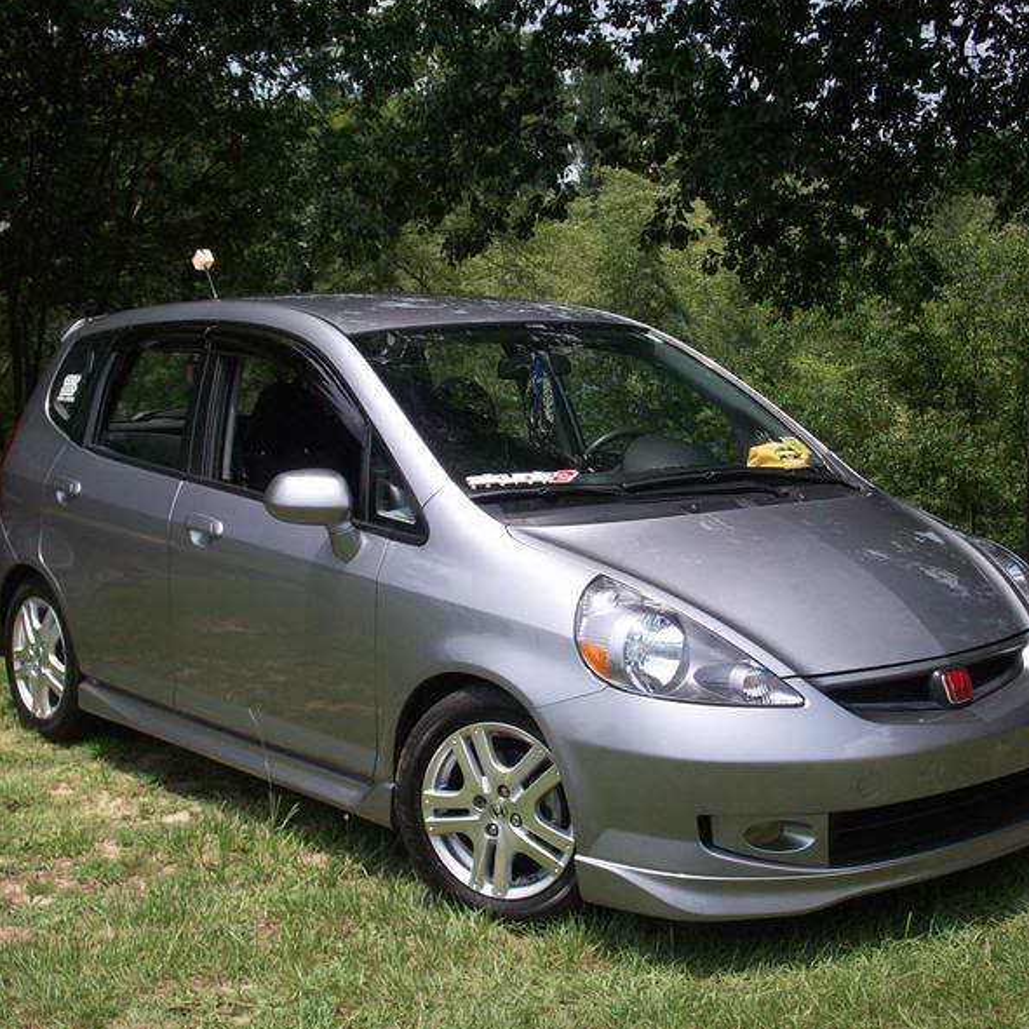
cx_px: 555
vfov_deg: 31.1
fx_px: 1850
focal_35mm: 55
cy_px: 517
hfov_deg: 31.1
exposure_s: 1/273
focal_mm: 7.6
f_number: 6.3
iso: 80
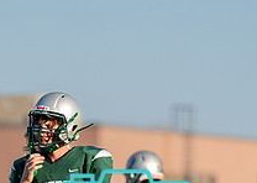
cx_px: 88
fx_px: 5299
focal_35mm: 727
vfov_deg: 2.0
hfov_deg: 2.8
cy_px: 243
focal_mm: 200
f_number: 2.8
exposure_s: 1/4000
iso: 200
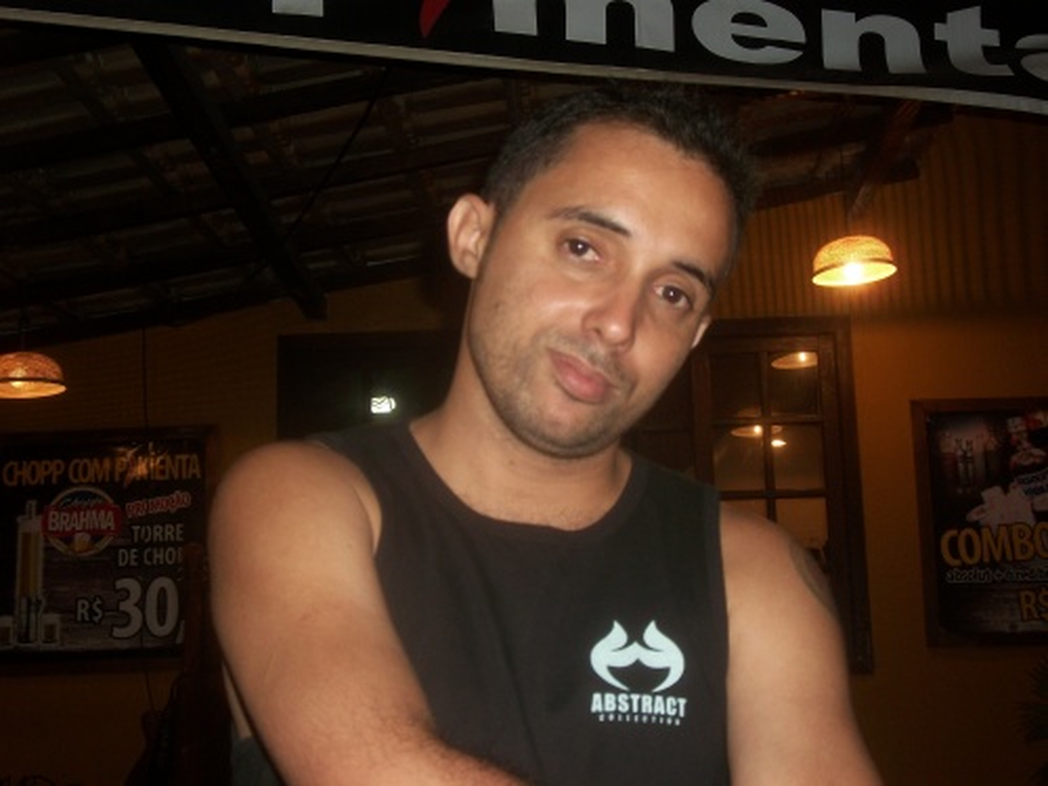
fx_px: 1514
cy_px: 393
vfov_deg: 29.1
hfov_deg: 38.2
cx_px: 524
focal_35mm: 50
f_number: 3.6
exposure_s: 1/40
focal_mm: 8.8
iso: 80
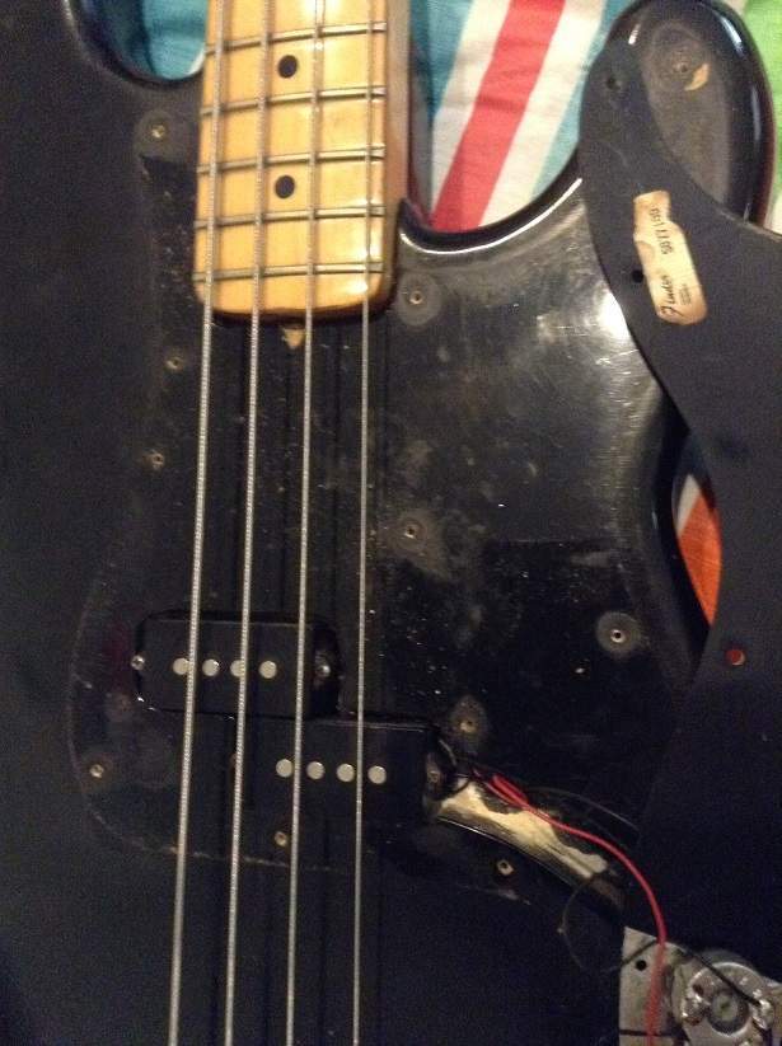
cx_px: 391
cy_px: 523
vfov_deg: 55.4
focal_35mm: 33
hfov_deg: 42.9
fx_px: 996
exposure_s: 1/15
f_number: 2.4
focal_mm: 3.3
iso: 640
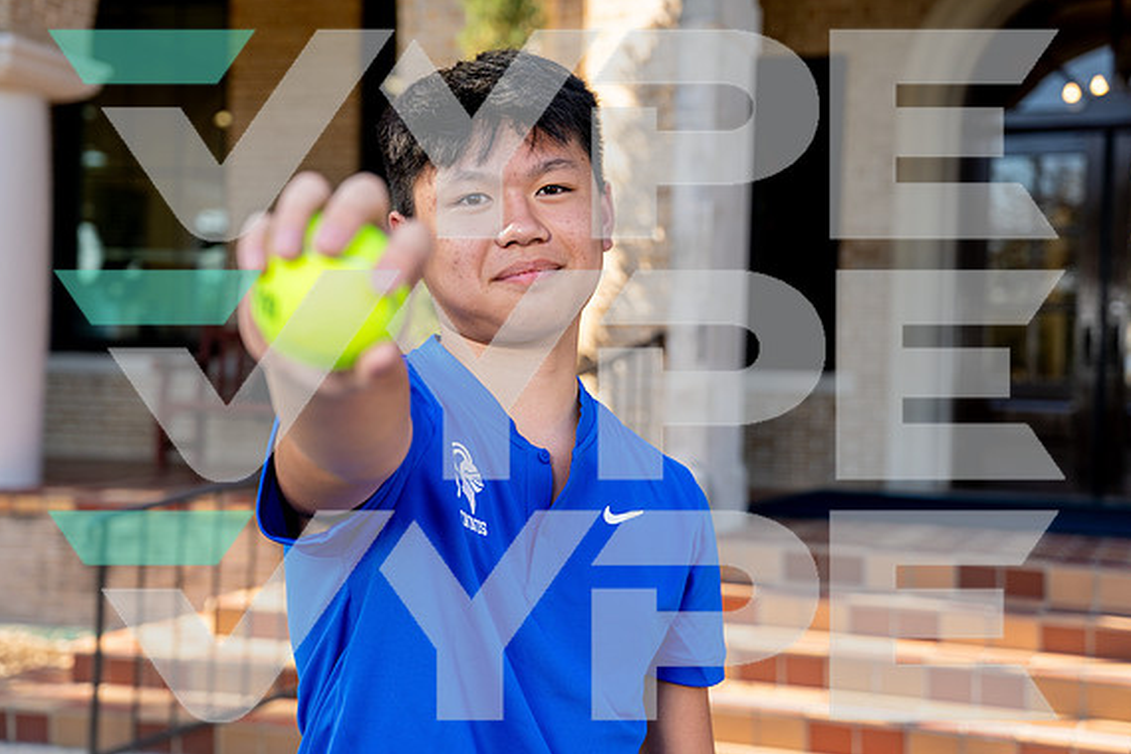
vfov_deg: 24.2
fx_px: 1759
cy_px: 376
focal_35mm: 56
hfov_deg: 35.6
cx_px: 560
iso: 100
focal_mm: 55
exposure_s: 1/250
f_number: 4
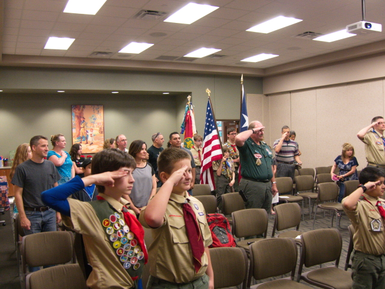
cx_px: 192
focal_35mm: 38
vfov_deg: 37.7
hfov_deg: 49.0
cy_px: 144
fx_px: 423
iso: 3200
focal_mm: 19
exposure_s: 1/125
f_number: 3.8
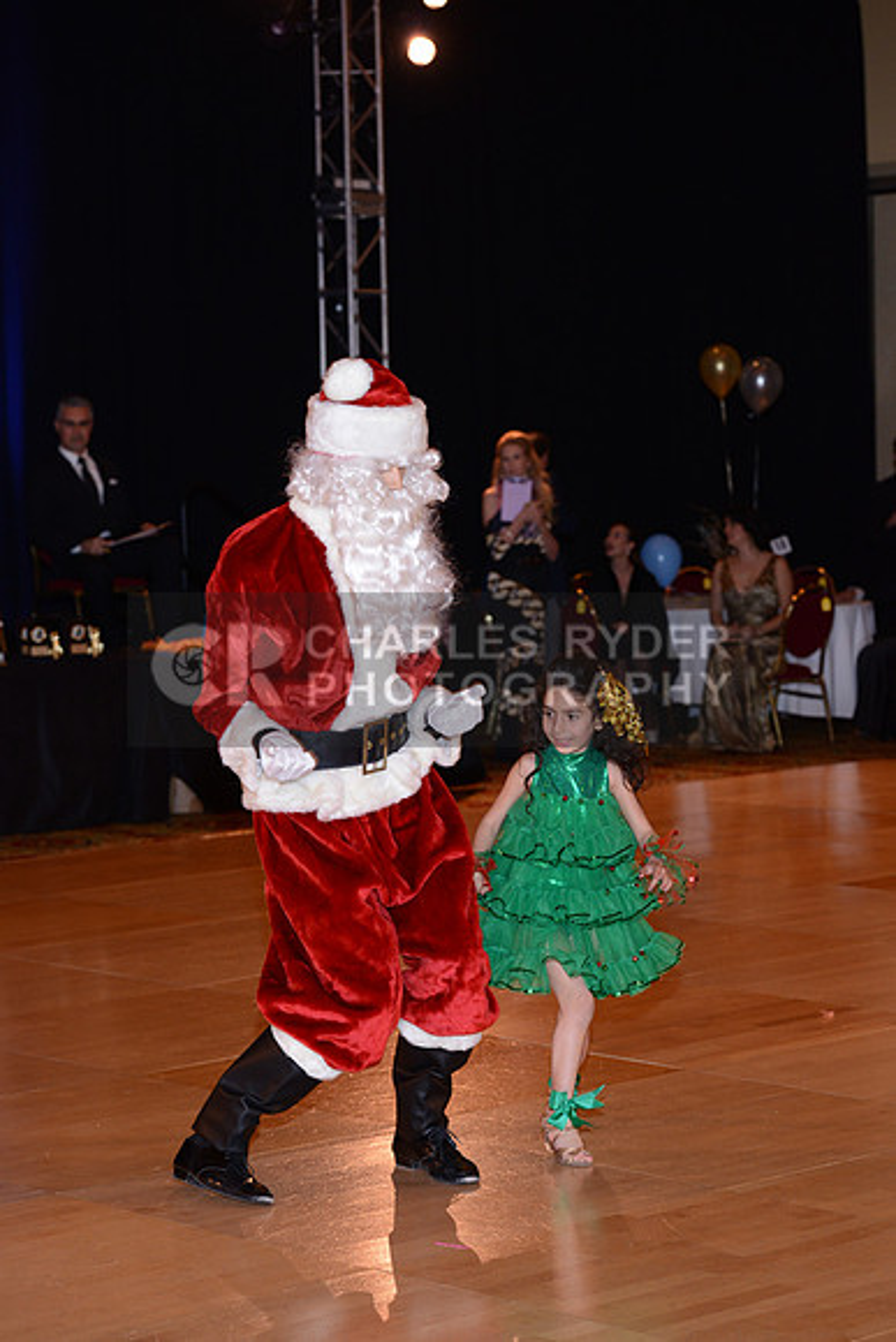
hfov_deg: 15.2
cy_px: 671
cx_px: 448
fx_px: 3358
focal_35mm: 90
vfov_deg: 22.6
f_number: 5
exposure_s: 1/200
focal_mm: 90
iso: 1600
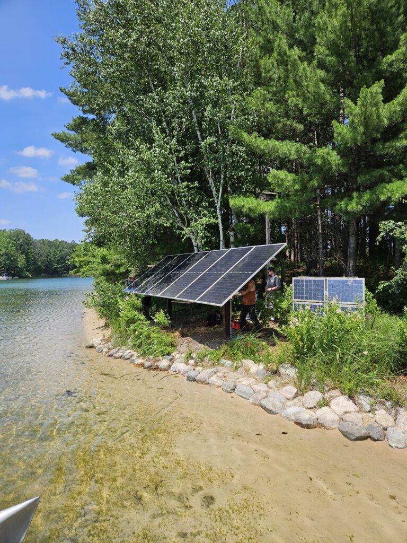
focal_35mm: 23
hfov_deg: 58.9
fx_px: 361
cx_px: 204
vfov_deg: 73.9
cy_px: 272
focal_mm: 5.4
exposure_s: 1/1457
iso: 25
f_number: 1.8
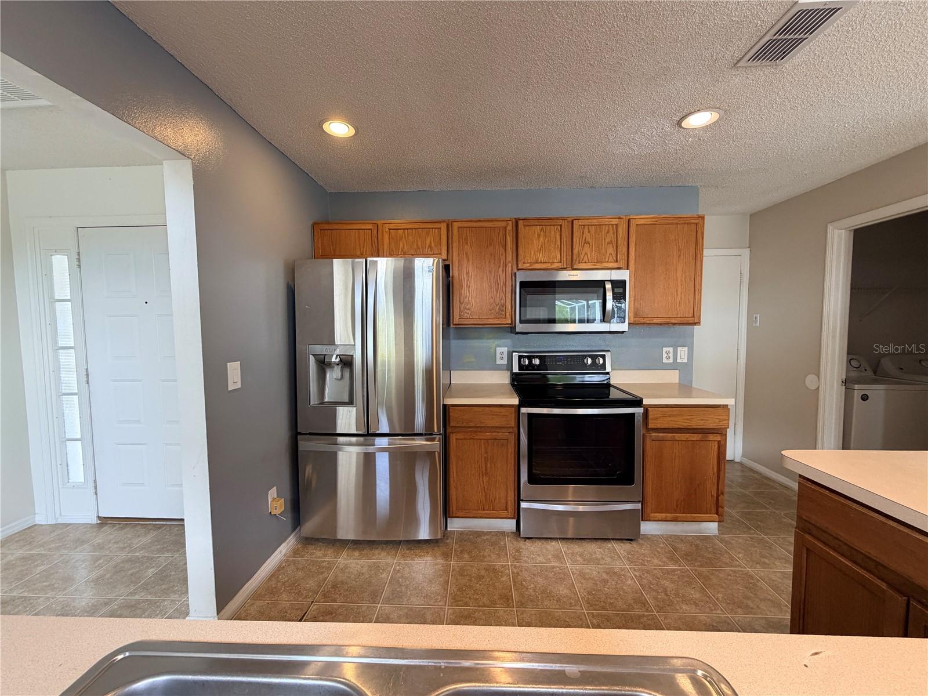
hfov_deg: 102.1
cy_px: 348
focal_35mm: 14
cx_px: 464
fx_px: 375
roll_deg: +0.4
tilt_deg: -3.5
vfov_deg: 85.7
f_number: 2.2
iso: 250
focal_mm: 2.22
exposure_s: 1/121
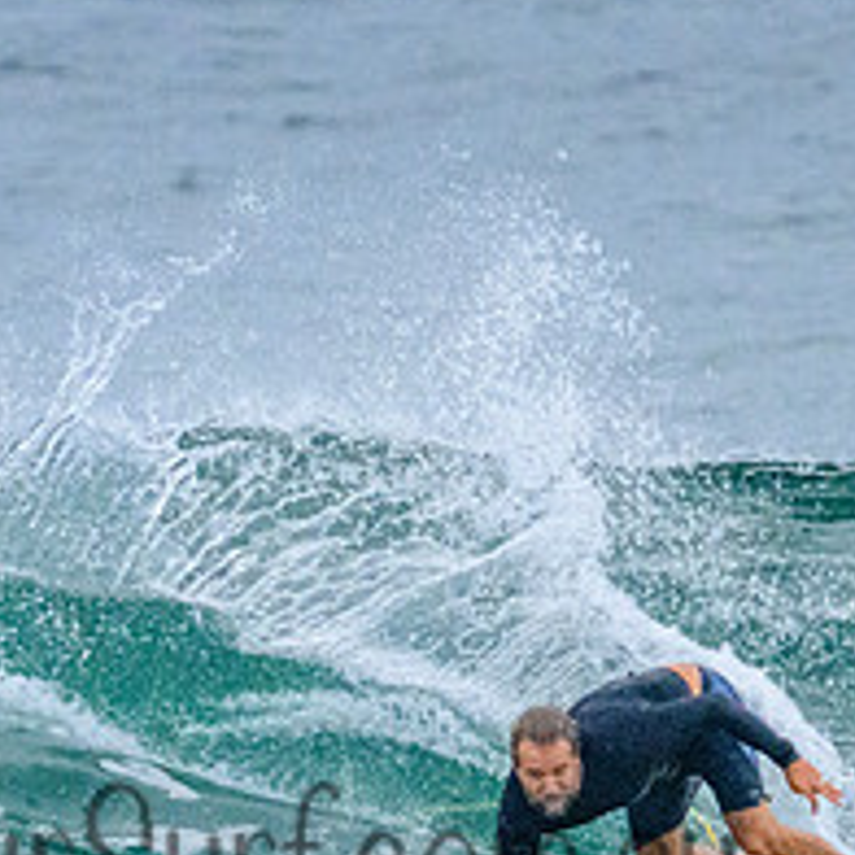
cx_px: 383
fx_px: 77322
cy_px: 673
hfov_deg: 0.6
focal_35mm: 2767
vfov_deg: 0.6
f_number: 11
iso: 4500
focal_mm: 800
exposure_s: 1/2000
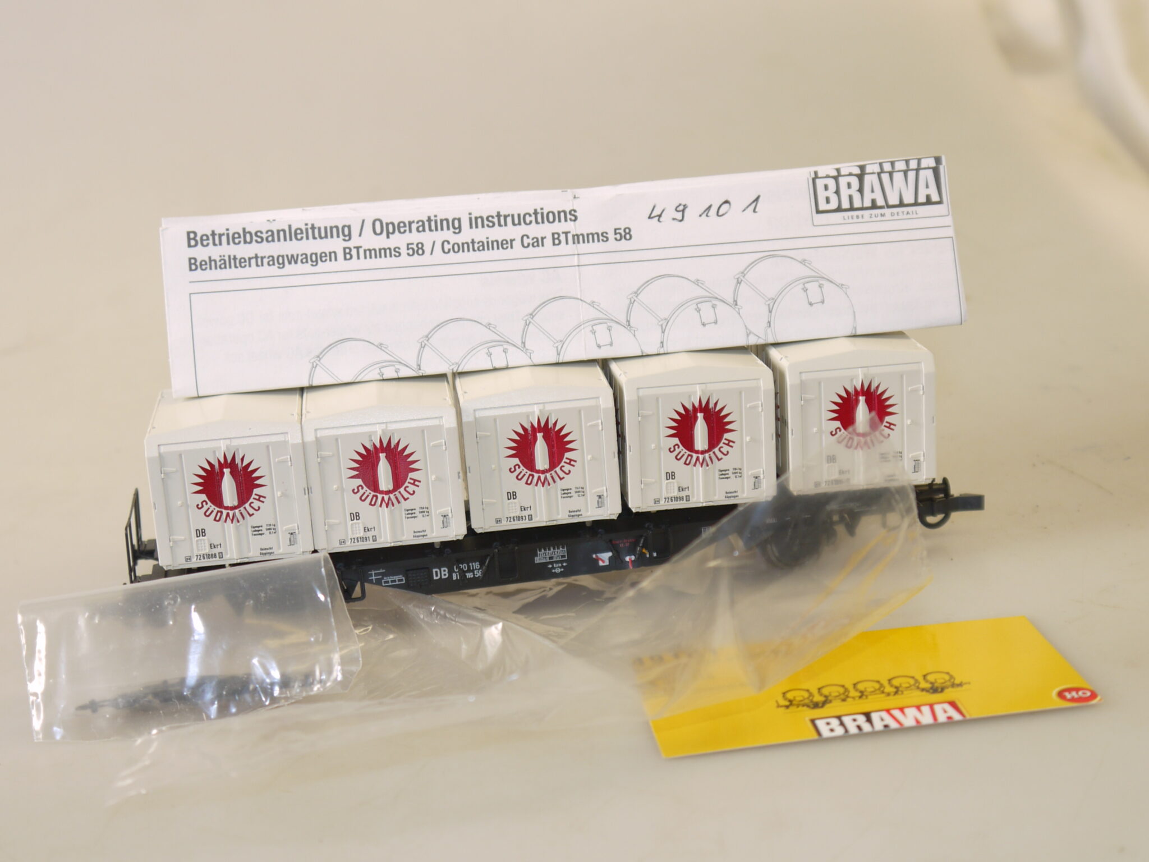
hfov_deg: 31.2
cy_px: 431
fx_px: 2058
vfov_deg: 23.7
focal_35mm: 62
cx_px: 574
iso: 100
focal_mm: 22
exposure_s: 1/50
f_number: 4.4
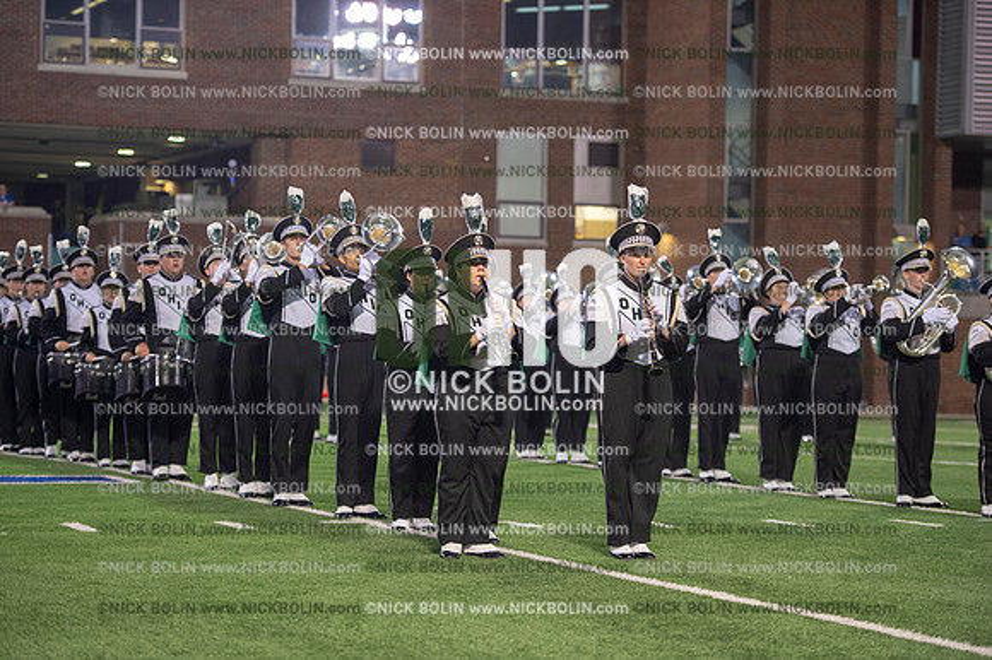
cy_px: 330
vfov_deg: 13.4
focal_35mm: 102
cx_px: 496
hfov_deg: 20.0
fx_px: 2809
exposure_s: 1/200
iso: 2500
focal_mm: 102
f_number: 2.8
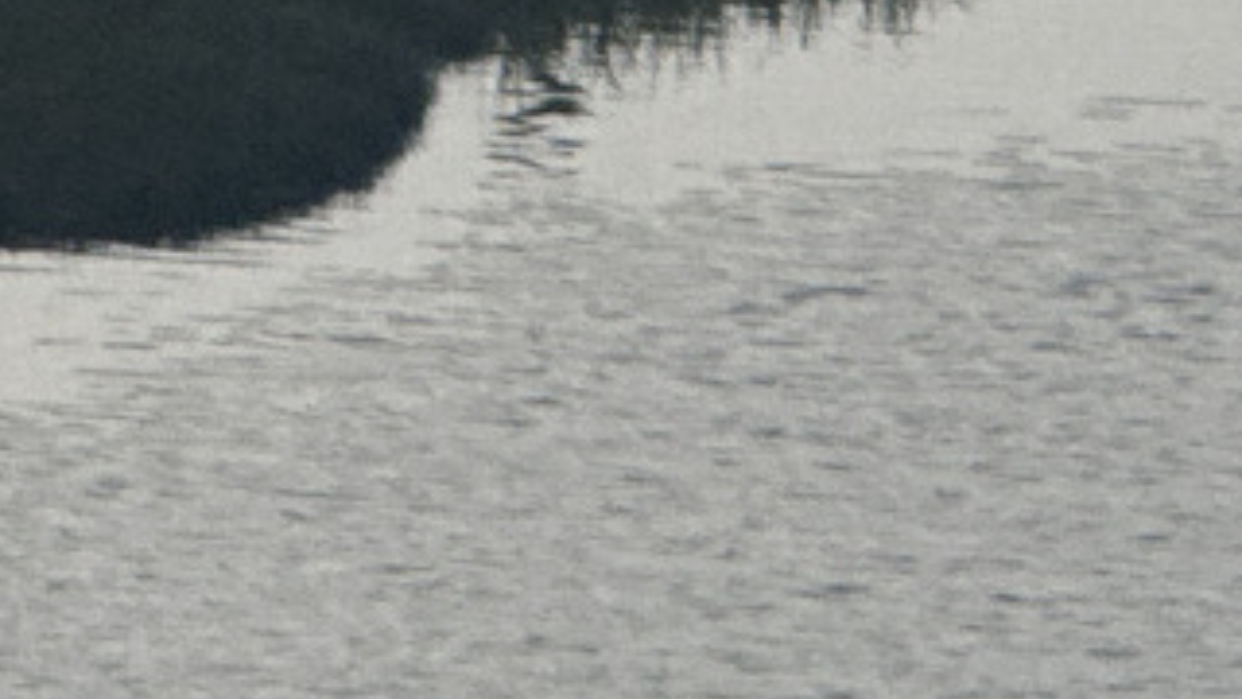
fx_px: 26906
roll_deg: -0.9
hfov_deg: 2.6
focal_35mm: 817
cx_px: 3474
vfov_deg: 1.5
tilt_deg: -2.0
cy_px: -1798
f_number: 2.8
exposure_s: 1/3509
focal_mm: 15.66
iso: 32
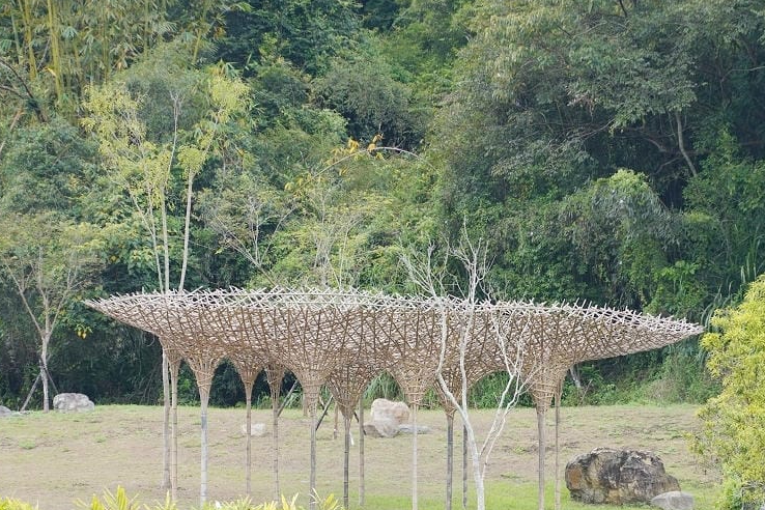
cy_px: 364
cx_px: 425
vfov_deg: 11.2
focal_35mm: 122
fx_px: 2592
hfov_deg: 16.8
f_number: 4
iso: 200
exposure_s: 1/160
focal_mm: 75
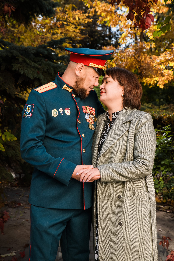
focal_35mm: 65
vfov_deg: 31.0
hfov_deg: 20.9
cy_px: 130
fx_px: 471
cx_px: 87
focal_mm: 65
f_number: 9
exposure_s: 1/250
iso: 400
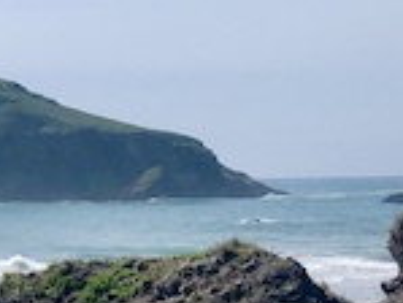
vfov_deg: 13.1
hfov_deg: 15.6
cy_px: 170
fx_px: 1317
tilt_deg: +2.1
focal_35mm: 113
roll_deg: +1.6
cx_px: -249
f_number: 1.8
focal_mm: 4
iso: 25
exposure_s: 1/4808
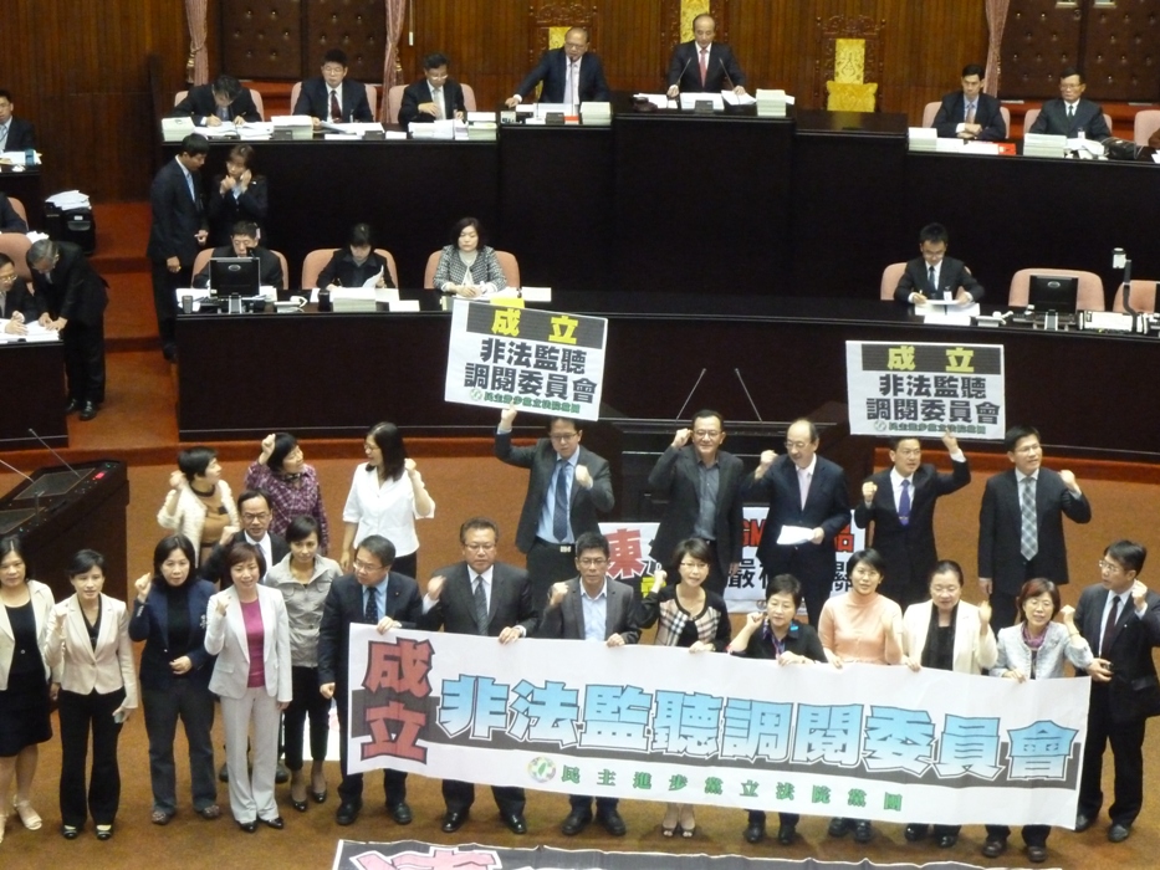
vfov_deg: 16.4
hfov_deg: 21.8
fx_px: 3016
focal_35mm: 90
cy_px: 435
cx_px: 580
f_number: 4.3
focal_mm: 14.7
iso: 800
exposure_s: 1/15
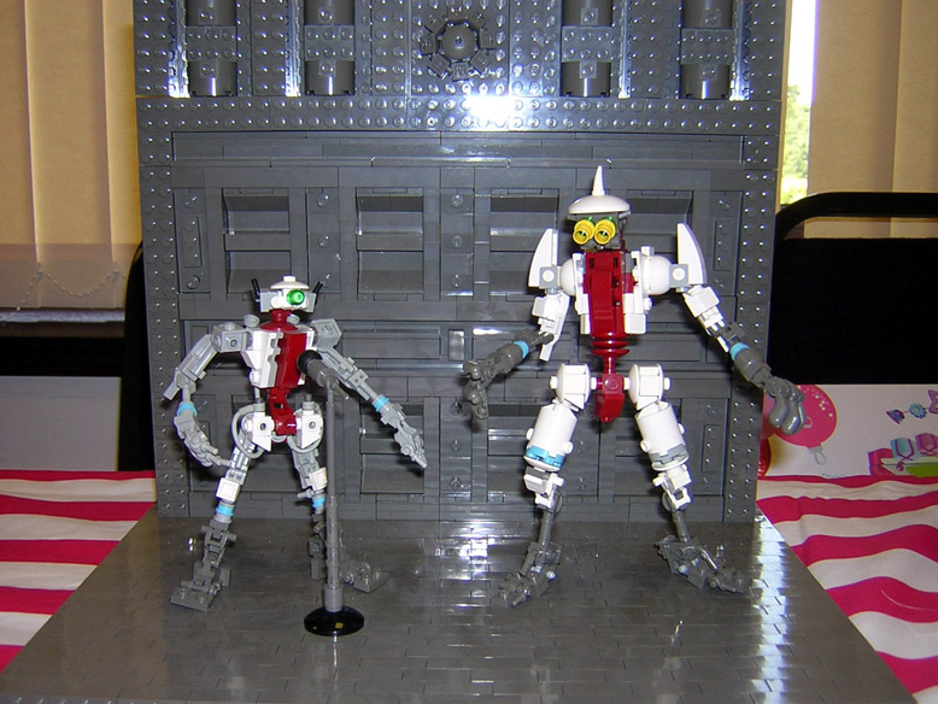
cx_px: 457
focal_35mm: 37
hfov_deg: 50.1
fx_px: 1003
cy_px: 358
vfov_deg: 38.7
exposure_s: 1/60.1
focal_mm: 4.7
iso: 100
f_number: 2.6
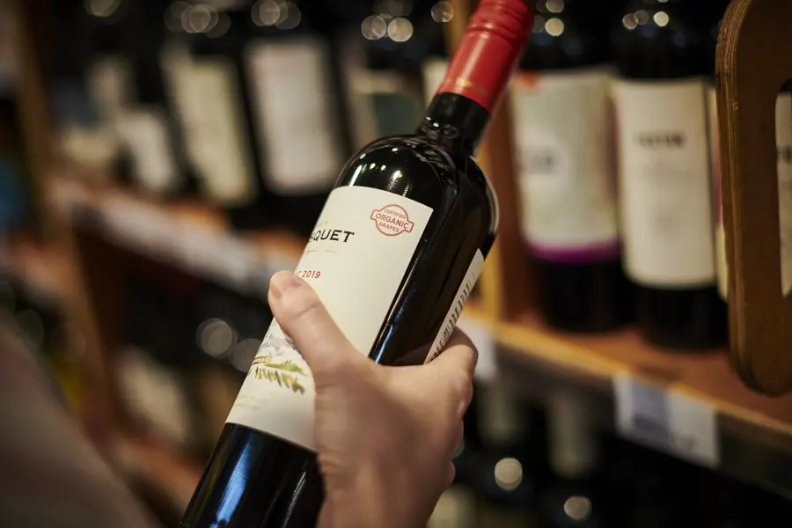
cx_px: 396
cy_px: 264
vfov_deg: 27.0
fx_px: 1100
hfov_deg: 39.6
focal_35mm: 50
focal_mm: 50
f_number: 2.2
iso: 400
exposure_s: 1/400
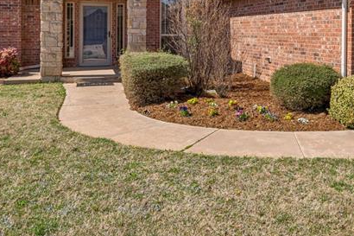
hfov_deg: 47.1
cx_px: 256
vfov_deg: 32.2
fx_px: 393
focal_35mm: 40
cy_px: 39
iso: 200
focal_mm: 16
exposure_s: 1/800
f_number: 7.1
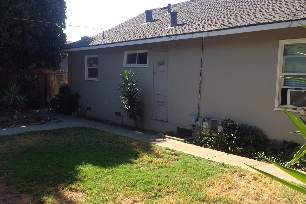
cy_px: 104
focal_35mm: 35
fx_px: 297
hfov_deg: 54.4
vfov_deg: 37.8
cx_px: 154
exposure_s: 1/467
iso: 50
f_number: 2.4
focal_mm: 4.12
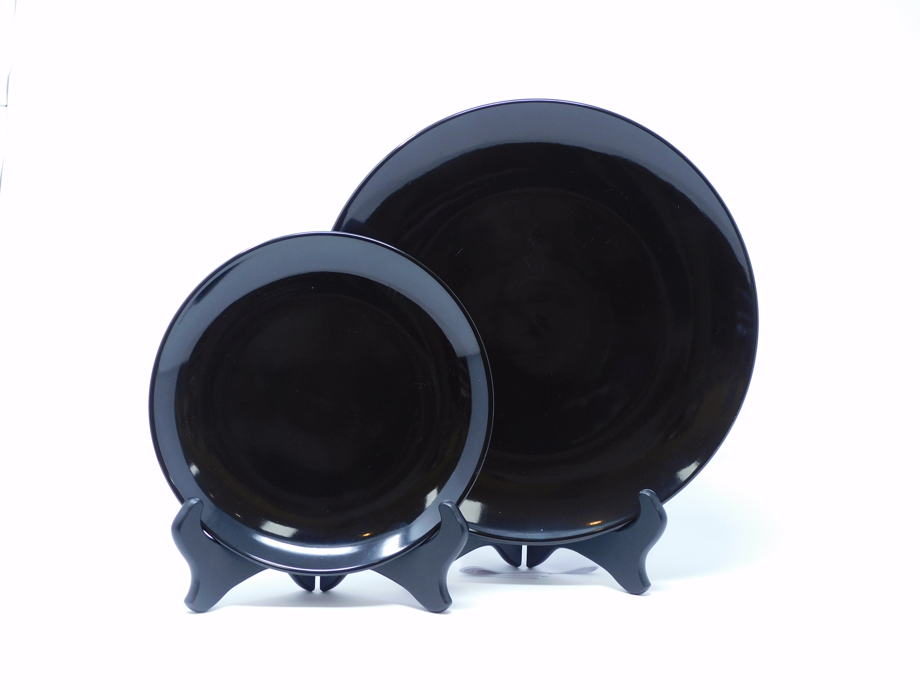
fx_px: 1462
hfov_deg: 34.9
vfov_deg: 26.6
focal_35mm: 55
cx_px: 460
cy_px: 345
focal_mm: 9.9
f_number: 4
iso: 180
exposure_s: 1/30
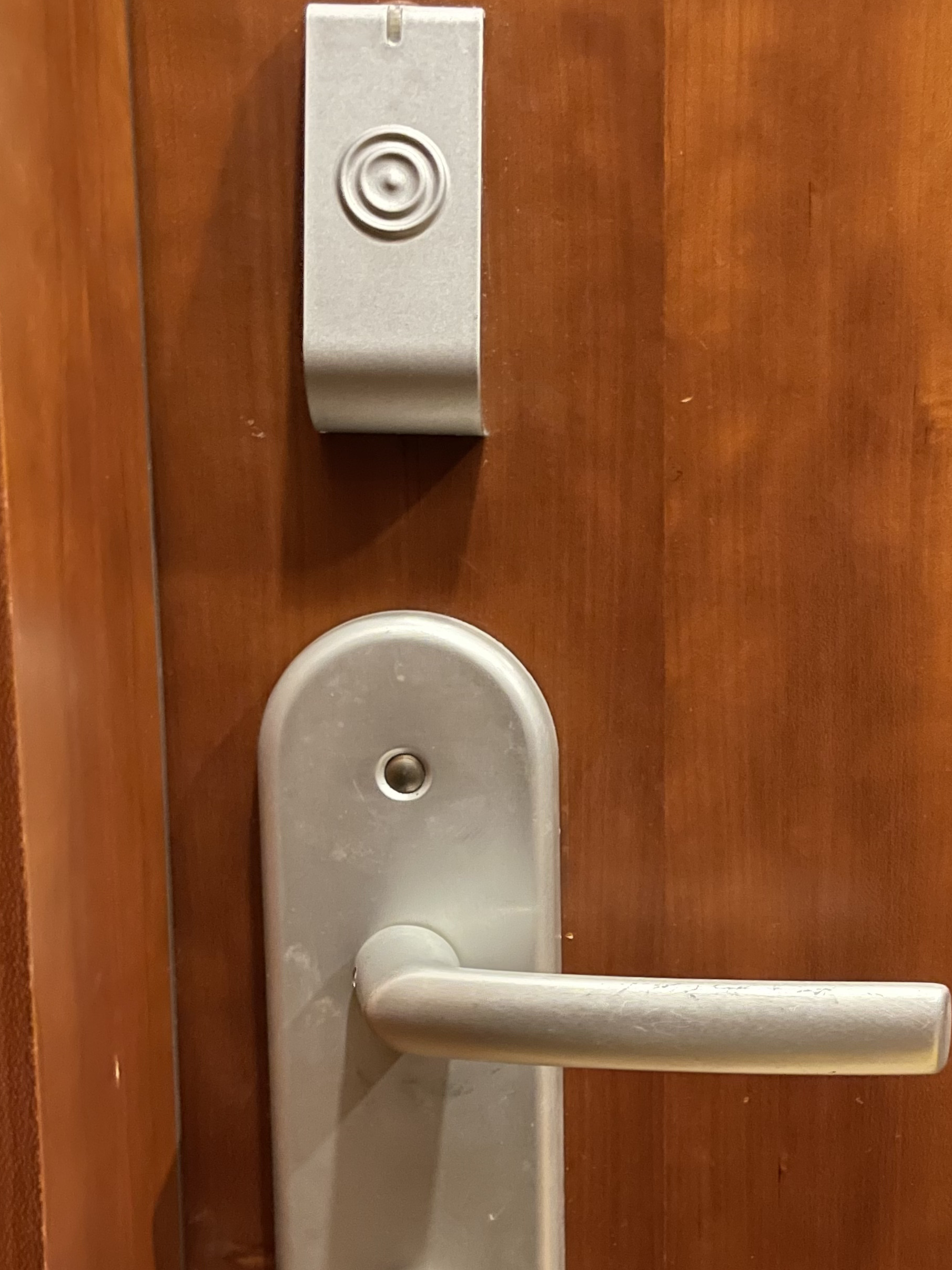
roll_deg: +1.8
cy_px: 829
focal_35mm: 41
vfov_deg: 45.2
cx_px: 637
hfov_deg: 34.8
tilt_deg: -8.5
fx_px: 1504
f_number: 1.6
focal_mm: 4.2
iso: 1000
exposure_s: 1/25
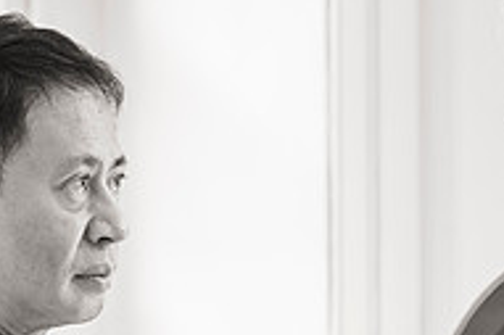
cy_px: 331
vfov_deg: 5.1
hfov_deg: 7.7
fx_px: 3749
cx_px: 249
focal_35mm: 268
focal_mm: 85
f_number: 2.8
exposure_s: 1/60
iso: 800
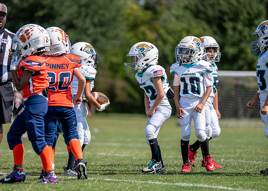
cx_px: 111
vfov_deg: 6.2
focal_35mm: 233
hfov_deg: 8.6
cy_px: 90
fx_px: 1776
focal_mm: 200
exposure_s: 1/2000
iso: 125
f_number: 2.8
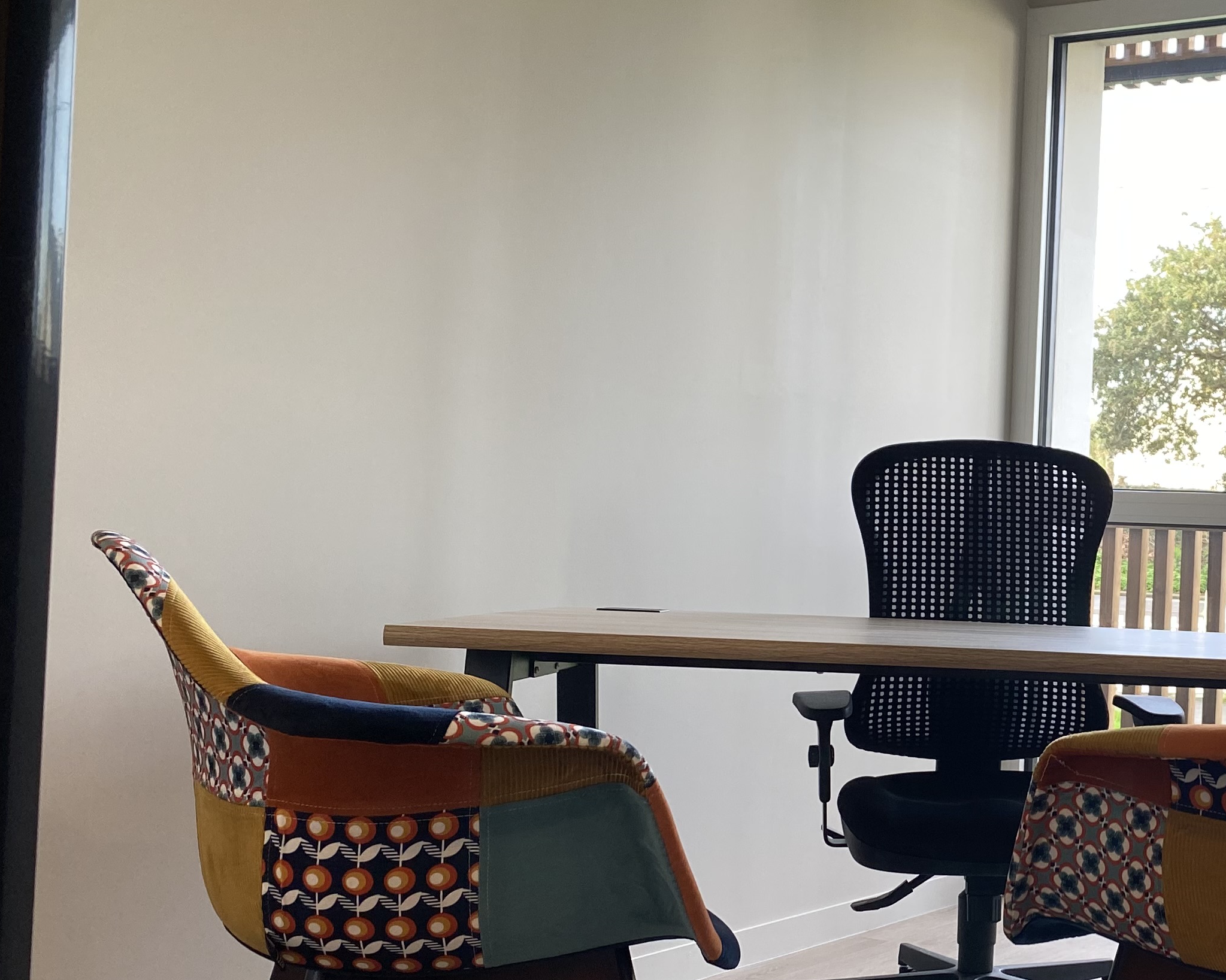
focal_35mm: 50
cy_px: 541
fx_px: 1814
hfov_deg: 35.1
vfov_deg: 30.2
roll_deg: -2.8
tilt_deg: -0.6
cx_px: 1114
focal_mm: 4.25
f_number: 1.8
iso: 50
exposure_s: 1/100
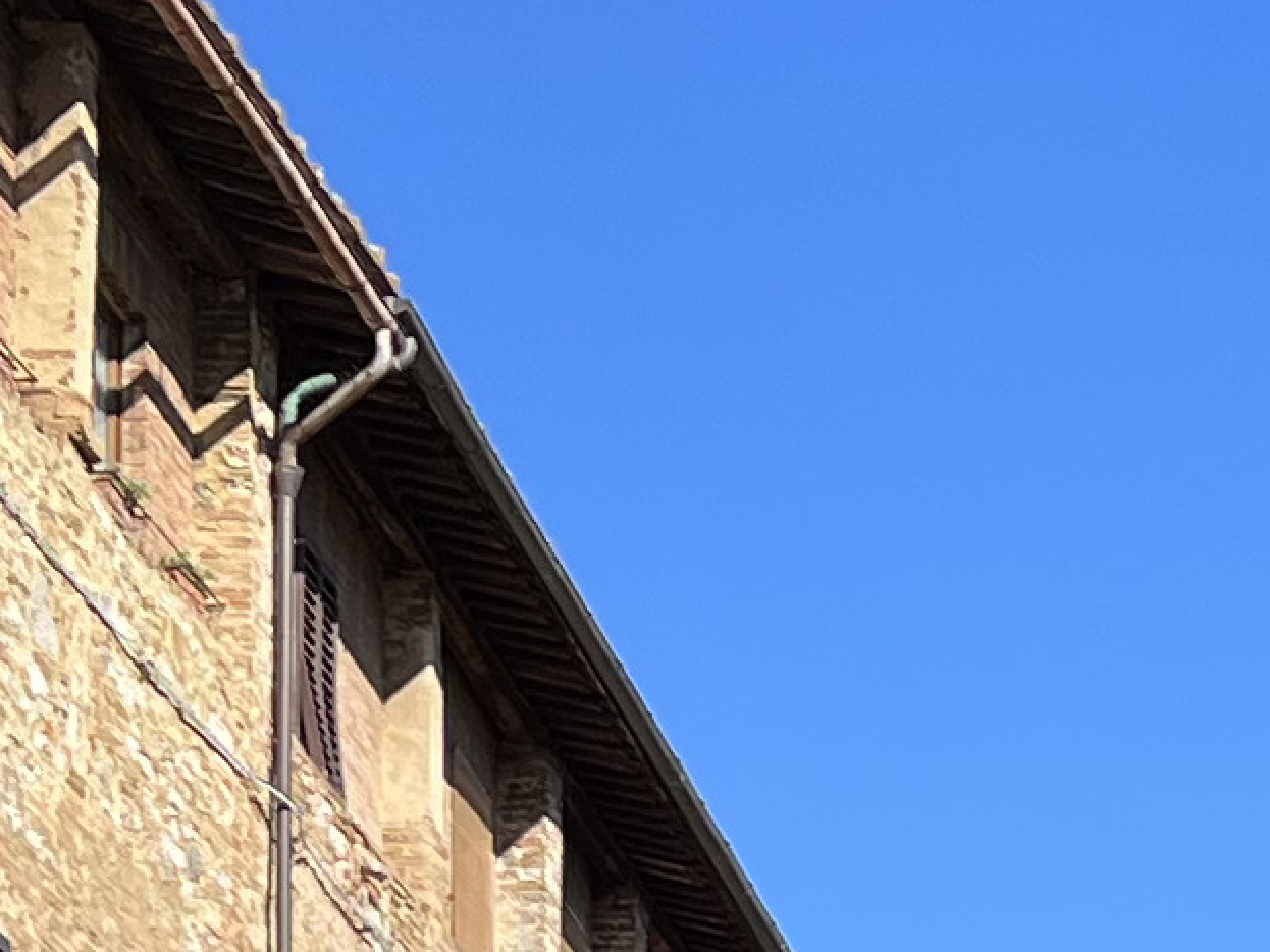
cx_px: 1341
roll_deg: +1.5
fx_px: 6126
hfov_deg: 11.7
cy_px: 1323
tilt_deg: +12.5
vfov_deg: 8.7
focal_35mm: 167
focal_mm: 5.7
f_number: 1.5
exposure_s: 1/4630
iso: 50
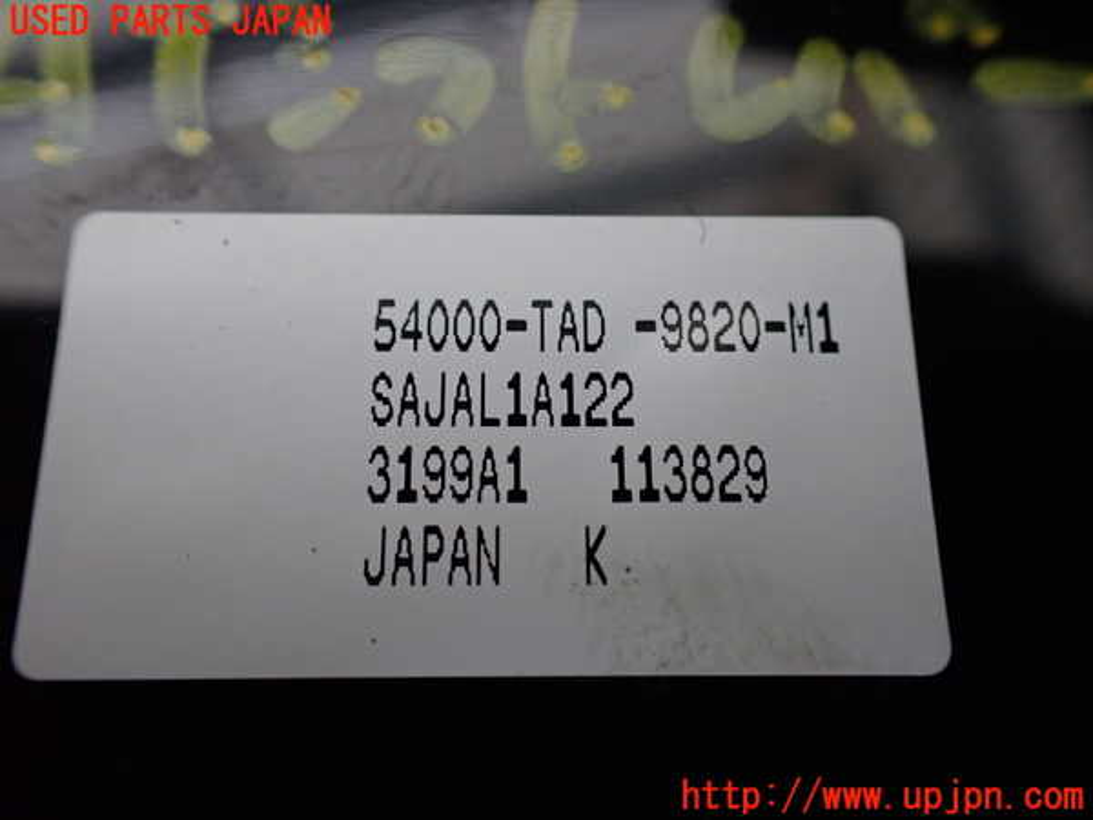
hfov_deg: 60.0
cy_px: 410
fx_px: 947
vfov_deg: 46.8
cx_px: 546
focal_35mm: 30
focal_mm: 5.4
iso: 500
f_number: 2.3
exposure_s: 1/125
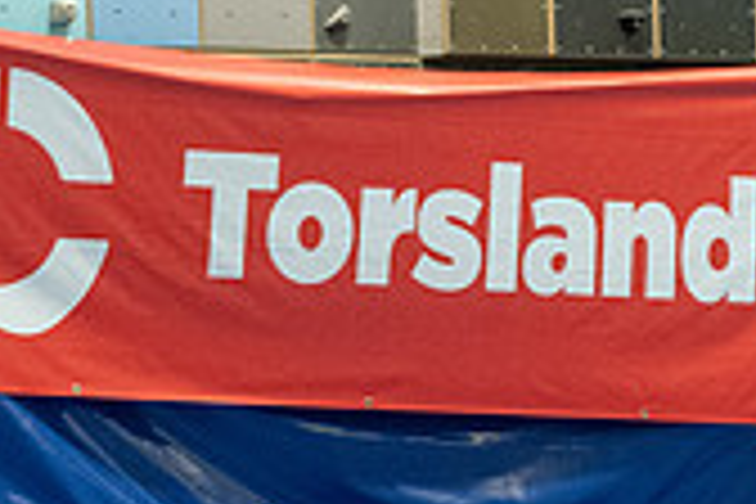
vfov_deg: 2.5
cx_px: 760
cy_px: 713
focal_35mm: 553
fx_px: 11612
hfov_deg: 3.7
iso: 8000
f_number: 2.8
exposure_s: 1/500
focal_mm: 105
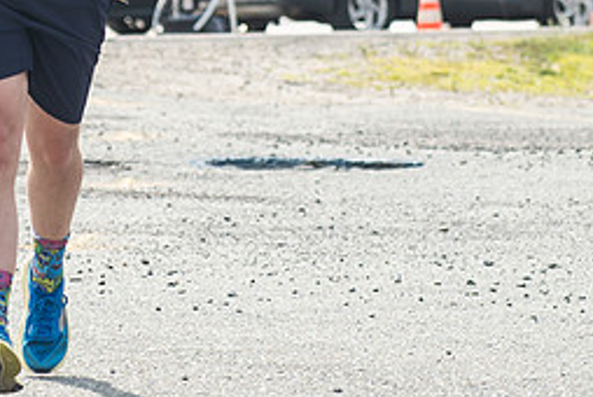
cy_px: -337
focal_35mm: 369
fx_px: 6085
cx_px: 7
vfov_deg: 3.7
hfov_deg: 5.6
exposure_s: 1/1600
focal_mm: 85
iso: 250
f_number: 4.5
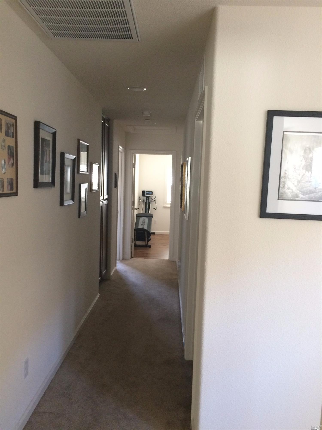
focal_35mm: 29
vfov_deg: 61.7
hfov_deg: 48.2
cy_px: 215
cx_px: 161
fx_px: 360
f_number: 2.2
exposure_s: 1/30
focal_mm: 4.15
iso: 200
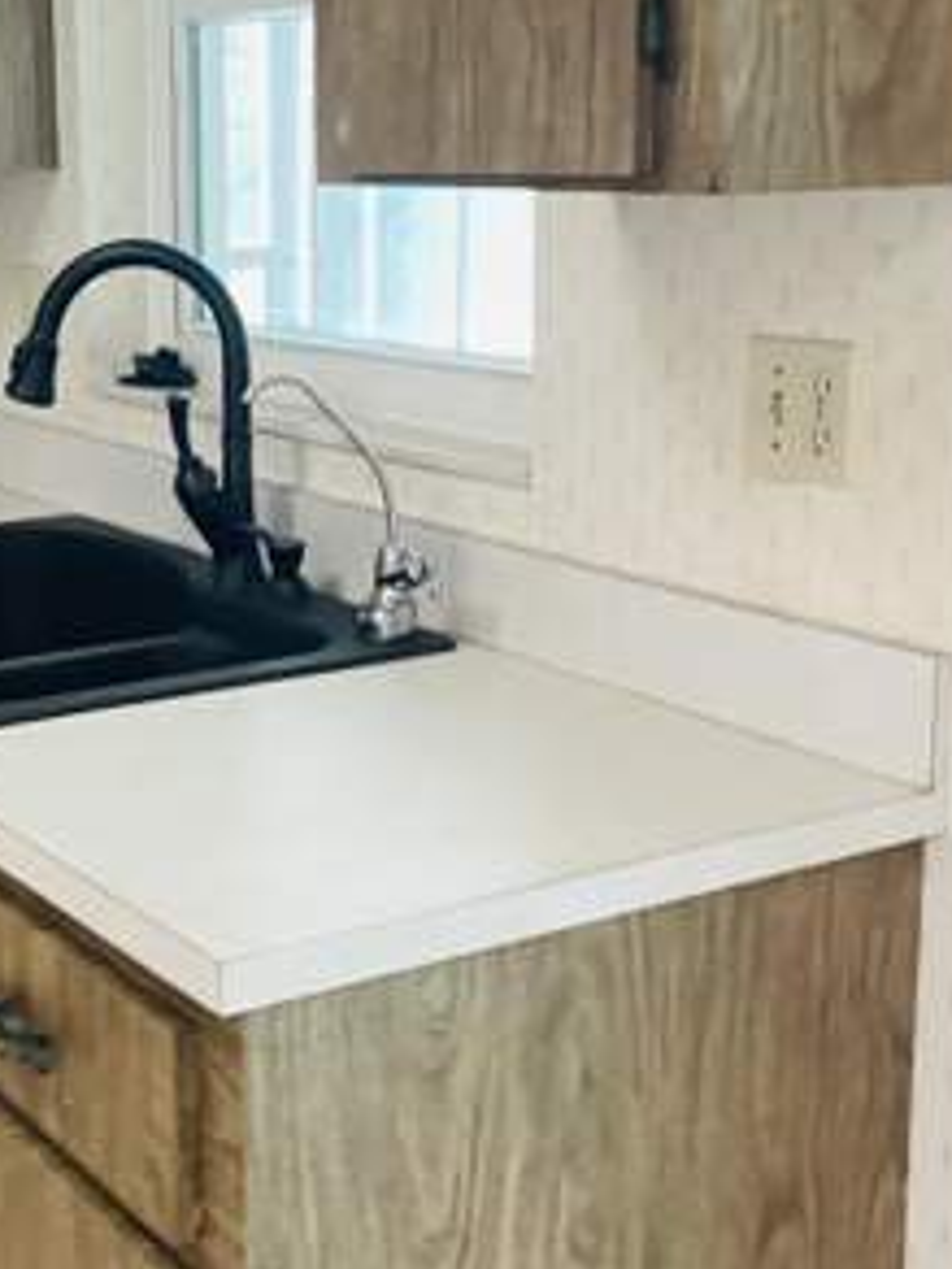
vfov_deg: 33.7
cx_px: 248
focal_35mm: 57
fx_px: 2090
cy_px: 513
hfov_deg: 25.4
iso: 160
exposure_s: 1/60
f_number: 1.6
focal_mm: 4.2
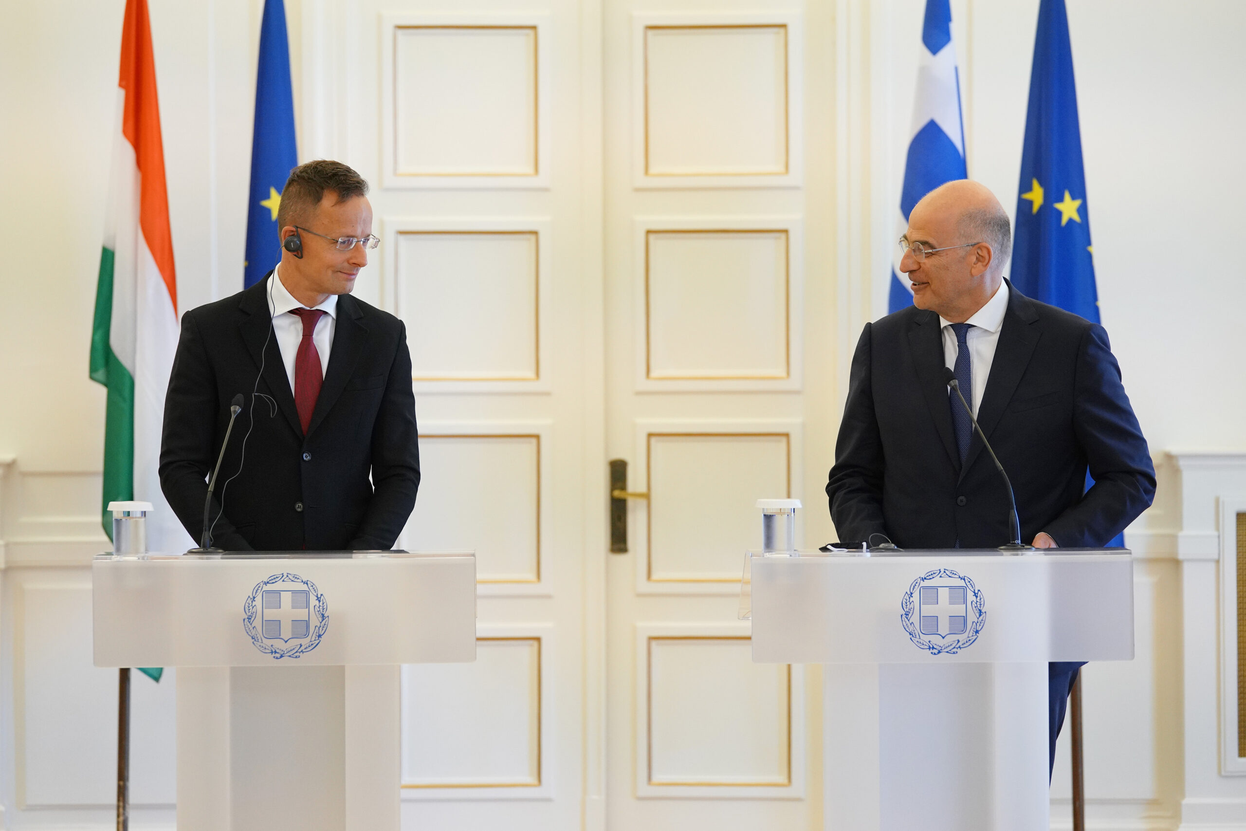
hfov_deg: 17.1
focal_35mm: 120
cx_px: 623
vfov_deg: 11.4
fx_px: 4153
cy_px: 416
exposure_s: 1/160
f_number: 4
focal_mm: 120
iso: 2500
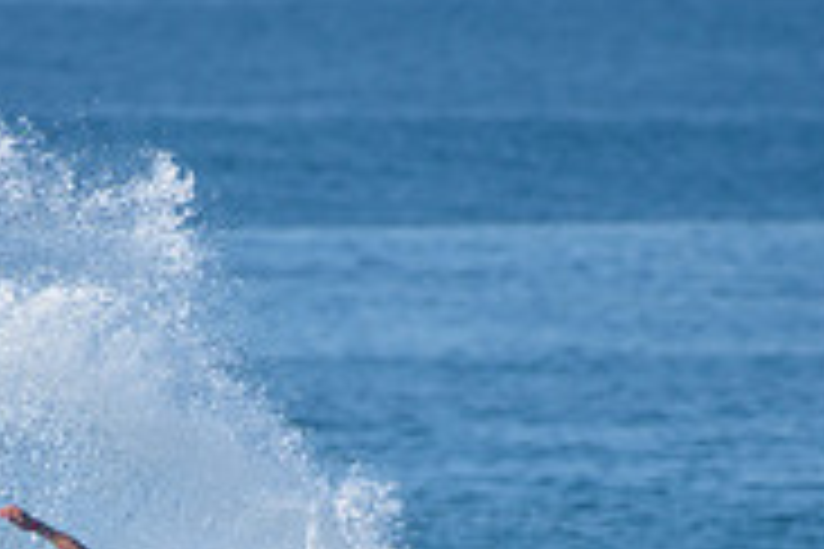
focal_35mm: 1583
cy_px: 704
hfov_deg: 1.3
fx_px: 36230
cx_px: 180
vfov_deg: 0.9
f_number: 5.6
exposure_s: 1/2000
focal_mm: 500
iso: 250
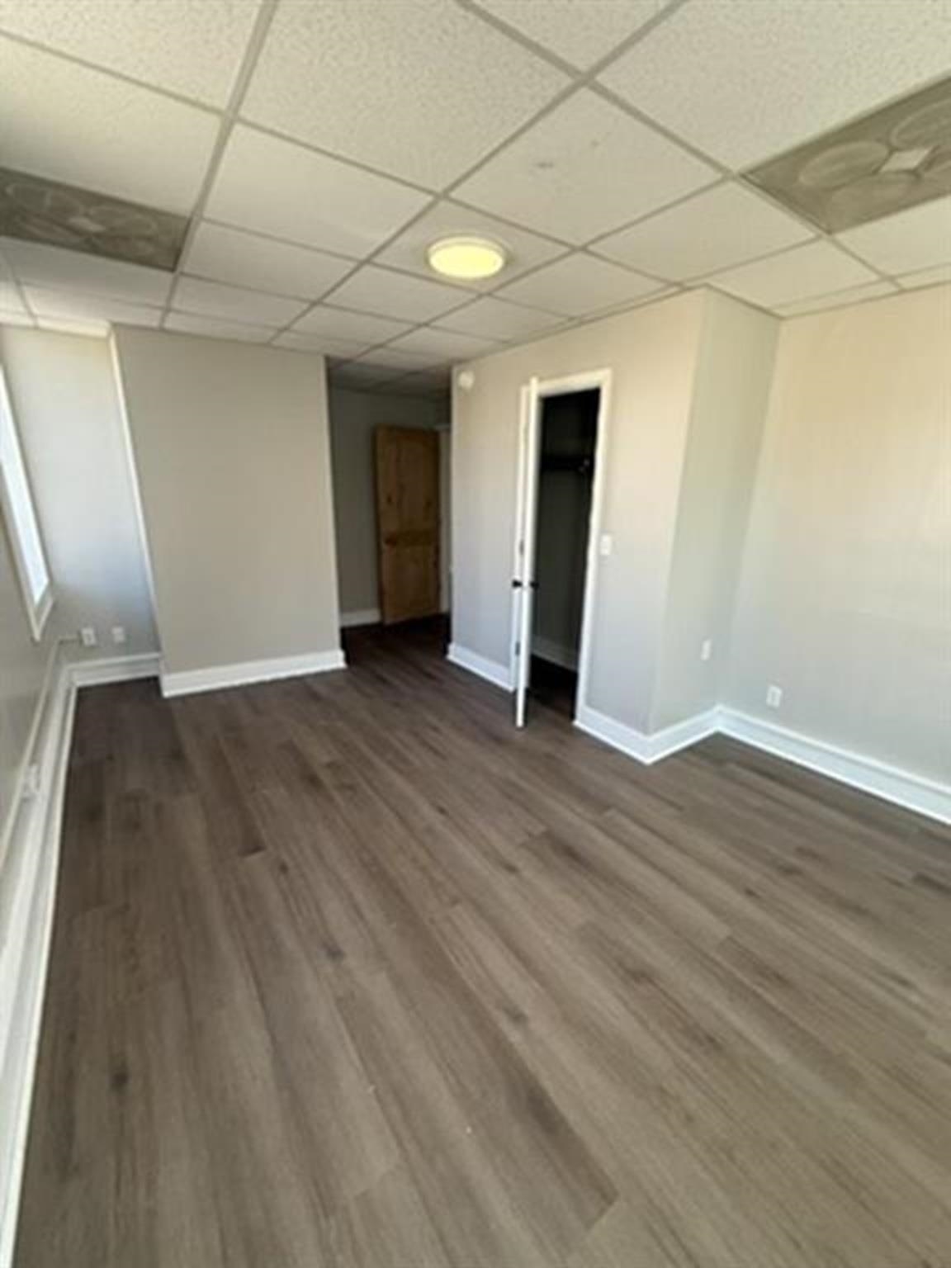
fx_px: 513
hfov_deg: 85.7
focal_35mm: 14
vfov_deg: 102.1
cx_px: 476
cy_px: 634
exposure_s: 1/99
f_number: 2.2
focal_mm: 2.22
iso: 100
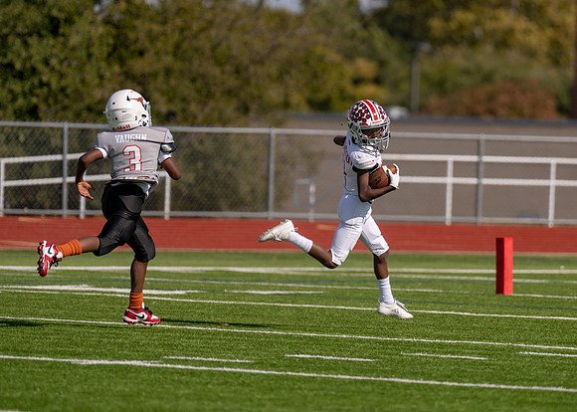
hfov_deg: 5.1
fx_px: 6418
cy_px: 192
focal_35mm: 392
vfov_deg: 3.7
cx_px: 377
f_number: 4
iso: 160
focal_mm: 280
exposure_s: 1/3200
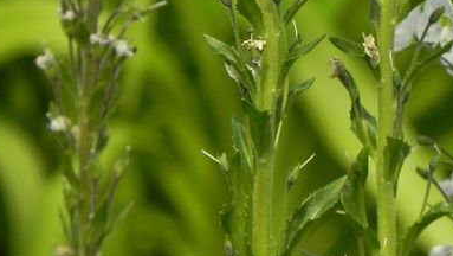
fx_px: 9207
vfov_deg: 1.6
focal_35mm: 766
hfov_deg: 2.8
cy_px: -196
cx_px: 265
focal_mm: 59.9
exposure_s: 1/800
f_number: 5
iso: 160
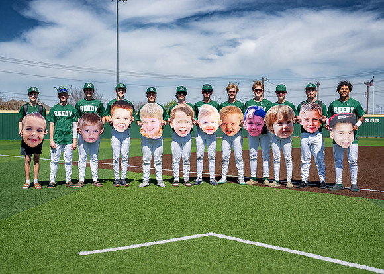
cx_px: 188
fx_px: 591
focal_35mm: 54
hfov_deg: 36.0
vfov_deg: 26.1
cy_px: 137
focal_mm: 50
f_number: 2.8
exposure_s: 1/8000
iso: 320
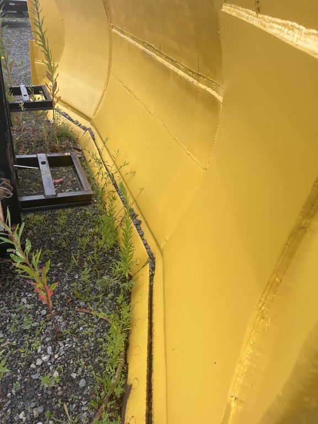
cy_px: 212
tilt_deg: -33.1
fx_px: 318
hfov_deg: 53.1
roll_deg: -4.8
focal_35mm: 26
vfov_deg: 67.3
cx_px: 159
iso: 50
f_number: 1.6
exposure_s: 1/1497
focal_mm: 5.1
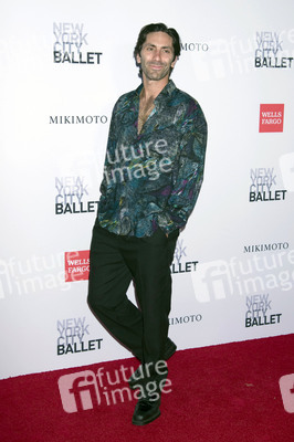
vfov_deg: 44.5
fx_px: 540
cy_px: 221
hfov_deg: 30.5
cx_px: 147
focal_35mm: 44
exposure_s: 1/200
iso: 640
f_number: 5
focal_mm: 44
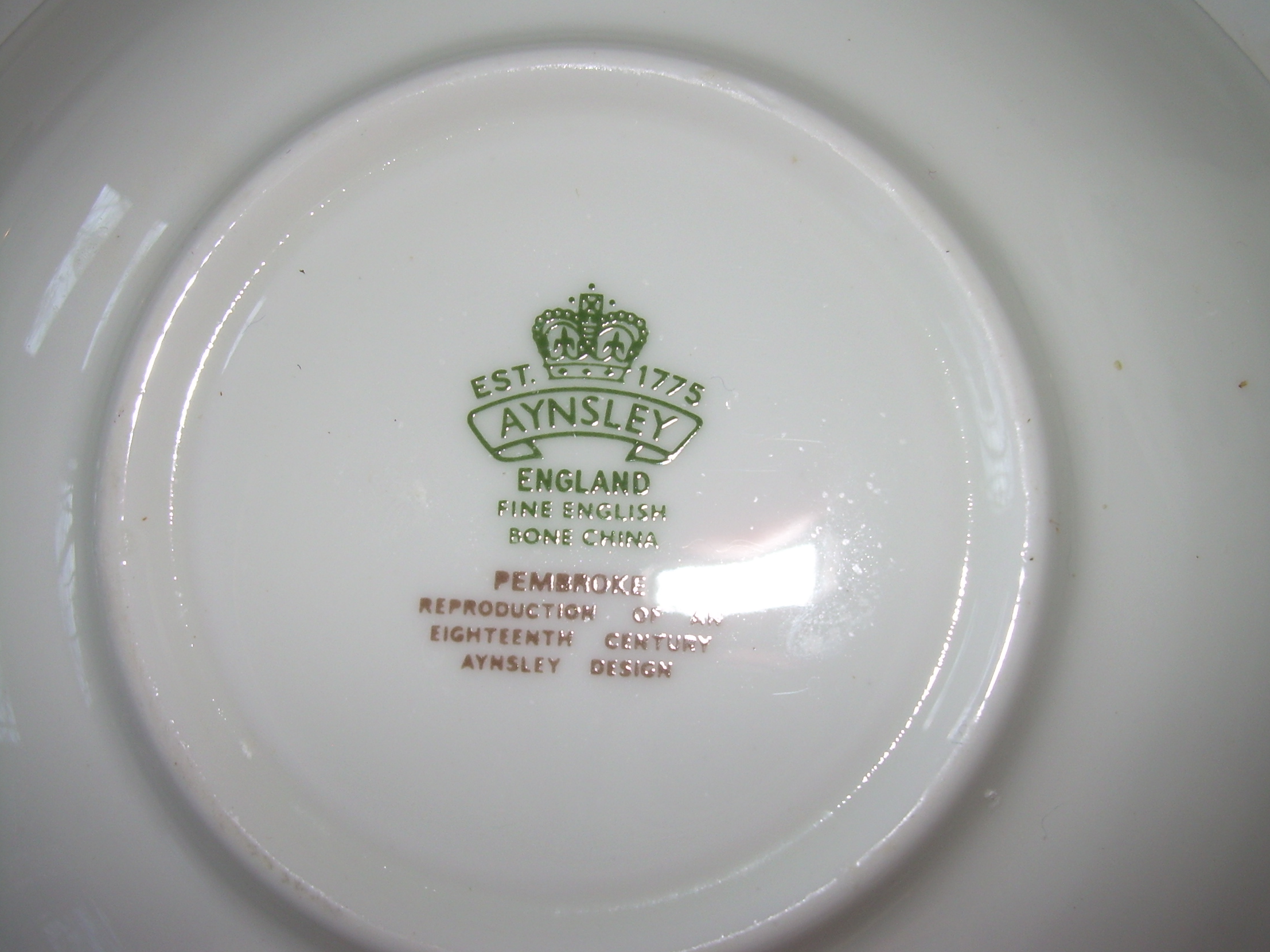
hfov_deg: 47.9
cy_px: 470
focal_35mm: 39
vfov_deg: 36.8
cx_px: 648
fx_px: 1431
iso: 50
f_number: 2.8
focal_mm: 6.3
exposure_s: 1/60
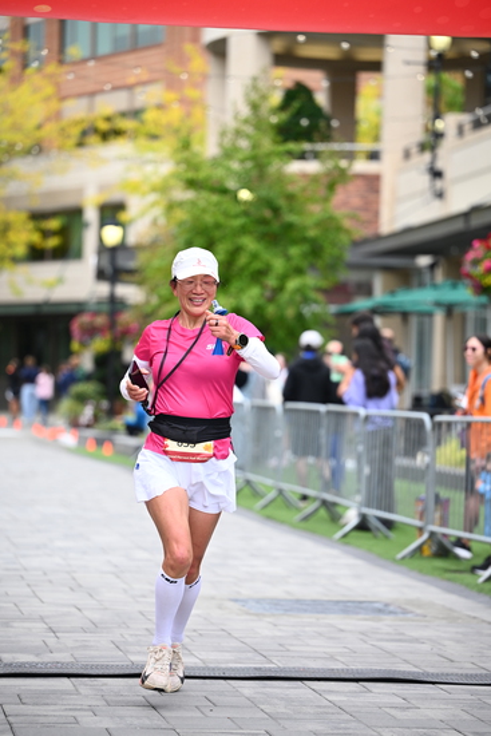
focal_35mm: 120
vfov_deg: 17.1
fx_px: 2453
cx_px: 246
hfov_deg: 11.4
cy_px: 368
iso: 640
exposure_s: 1/1600
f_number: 2.8
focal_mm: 120
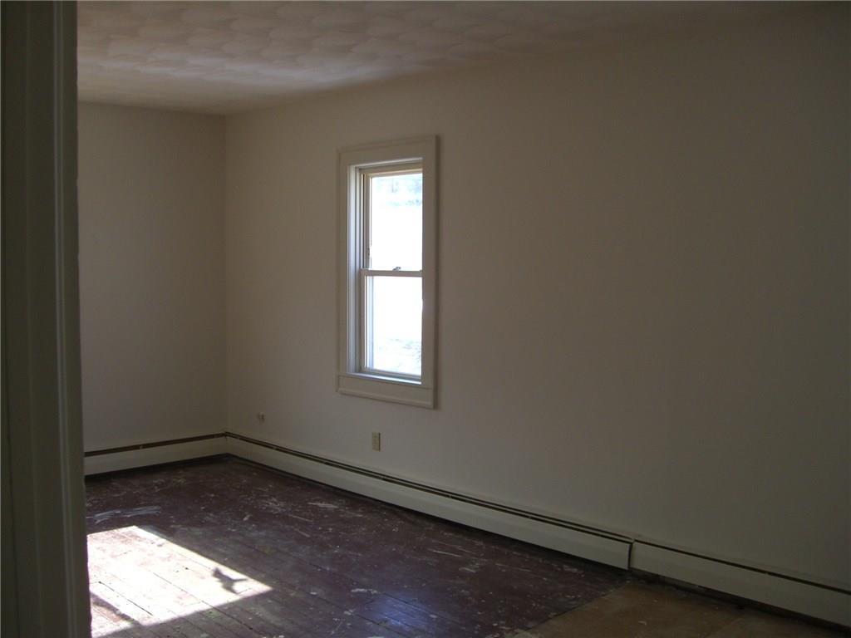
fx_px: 934
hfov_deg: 49.0
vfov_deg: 37.7
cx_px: 426
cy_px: 319
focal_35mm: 38
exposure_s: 1/100
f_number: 2.7
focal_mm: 6.2
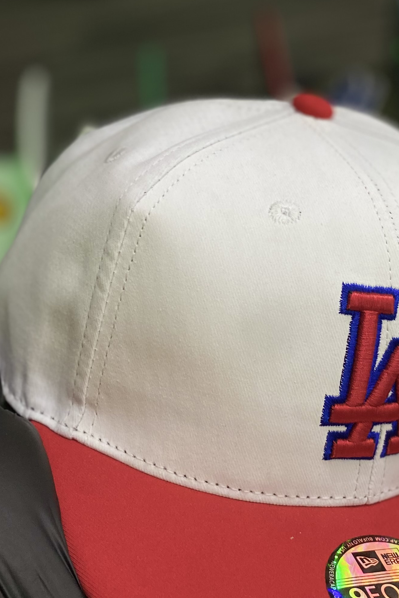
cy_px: 247
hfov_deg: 24.3
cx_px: 309
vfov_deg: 36.1
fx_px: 914
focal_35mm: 55
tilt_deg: -53.4
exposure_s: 1/60
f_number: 1.8
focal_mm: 4.25
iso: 100
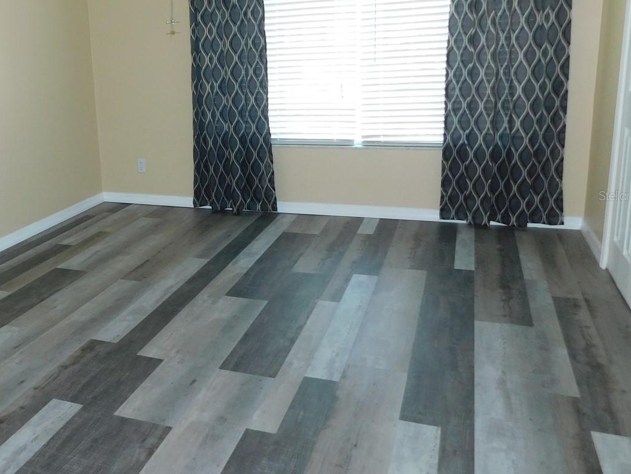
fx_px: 638
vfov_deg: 40.6
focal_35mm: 35
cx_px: 175
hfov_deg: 50.9
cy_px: 195
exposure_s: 1/30
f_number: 3
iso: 200
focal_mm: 4
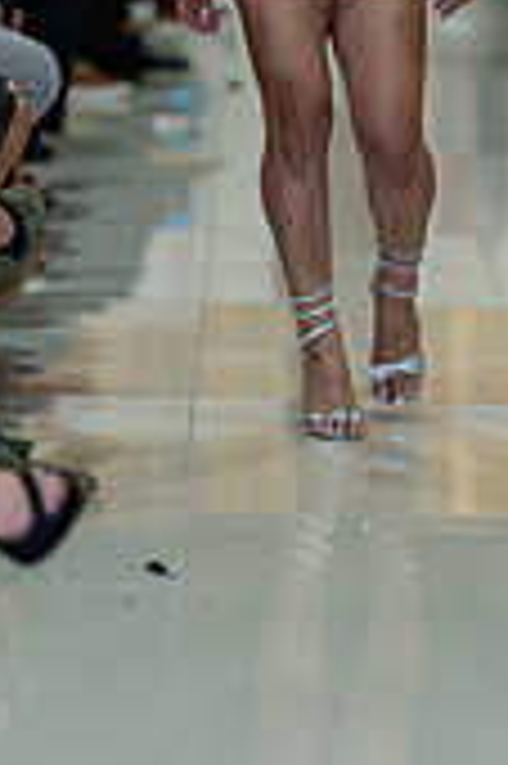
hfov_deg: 6.1
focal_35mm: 225
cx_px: 360
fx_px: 4772
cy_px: 158
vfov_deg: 9.1
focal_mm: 85
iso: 100
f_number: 1.4
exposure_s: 1/160
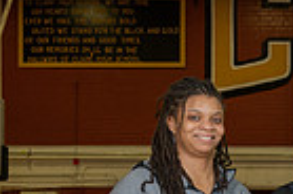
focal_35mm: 149
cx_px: 626
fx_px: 1210
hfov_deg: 12.0
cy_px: 334
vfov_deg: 8.8
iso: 160
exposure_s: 1/80
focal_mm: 34
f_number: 7.1
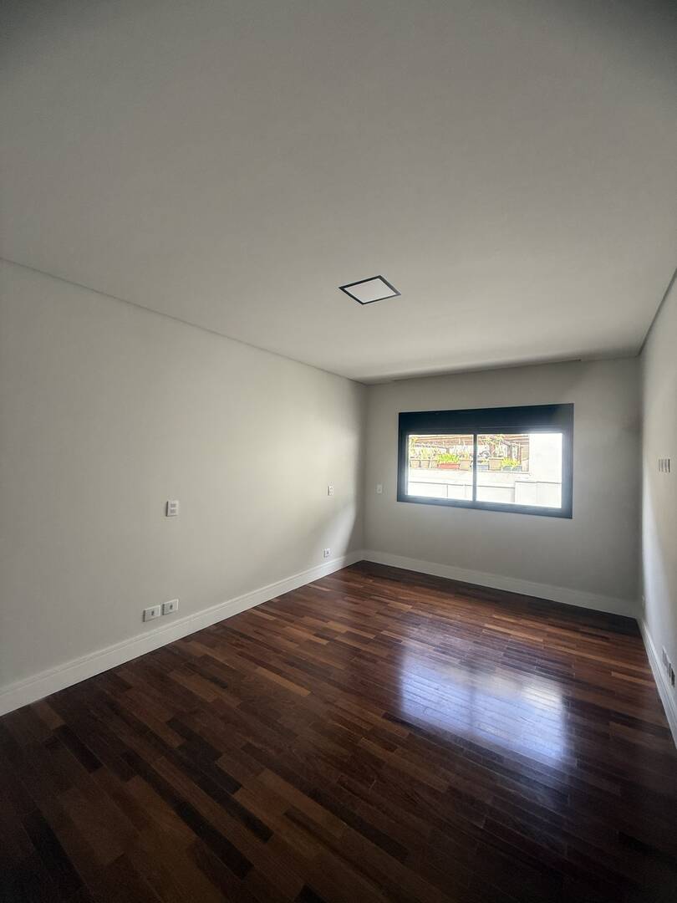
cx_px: 338
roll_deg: -0.4
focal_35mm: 14
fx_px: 365
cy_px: 452
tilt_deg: +1.9
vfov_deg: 102.1
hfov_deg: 85.7
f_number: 2.2
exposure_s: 1/99
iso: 125
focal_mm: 2.22
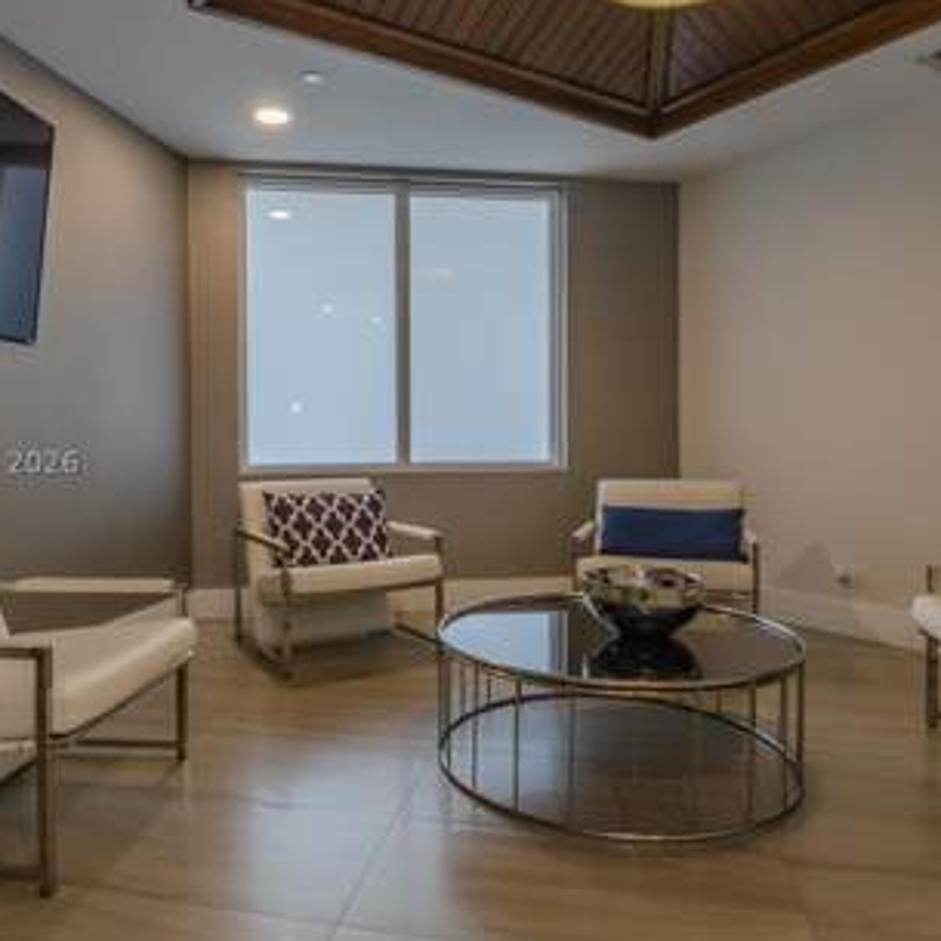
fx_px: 738
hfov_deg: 64.8
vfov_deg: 65.0
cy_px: 463
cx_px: 410
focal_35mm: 24
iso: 100
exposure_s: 1/2
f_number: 9
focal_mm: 12
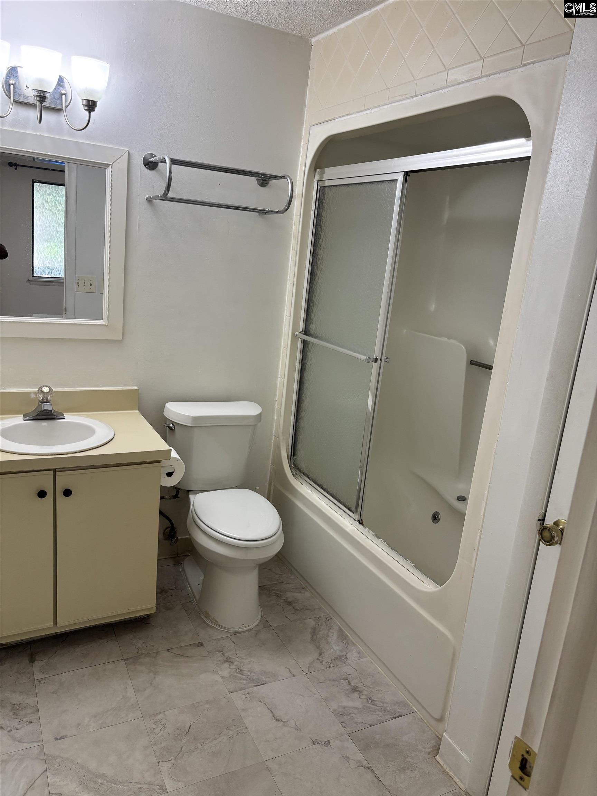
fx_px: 598
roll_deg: -6.7
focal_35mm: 26
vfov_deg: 67.3
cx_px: 298
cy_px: 398
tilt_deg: -13.5
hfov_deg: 53.1
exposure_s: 1/60
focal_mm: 5.96
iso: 80
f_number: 1.6
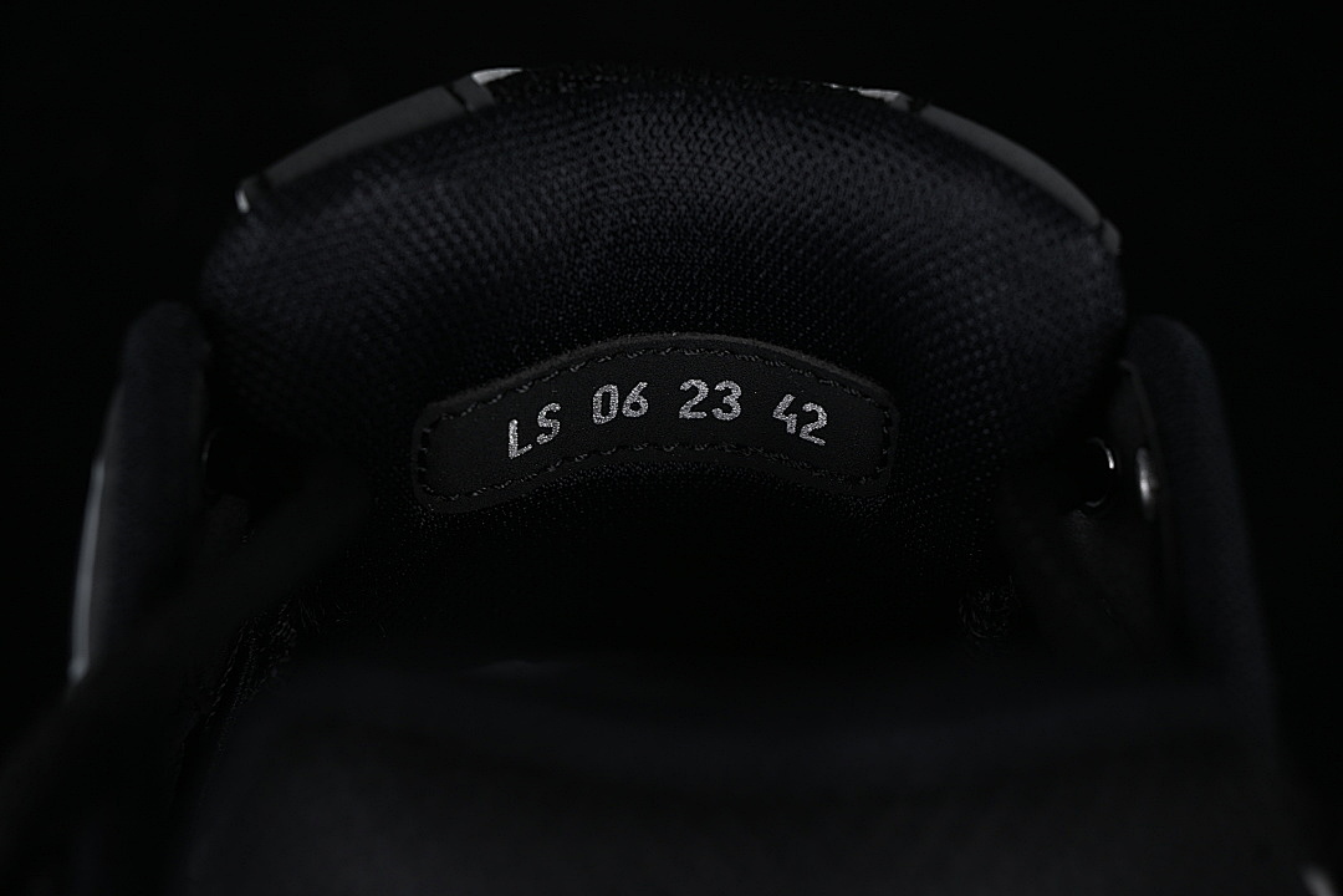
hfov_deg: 27.0
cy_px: 448
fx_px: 2798
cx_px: 672
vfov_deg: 18.2
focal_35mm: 75
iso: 160
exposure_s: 1/60
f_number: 6.3
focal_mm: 50
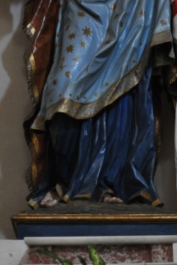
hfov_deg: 11.5
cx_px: 97
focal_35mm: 119
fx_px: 878
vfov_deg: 16.9
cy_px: 16
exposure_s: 1/25
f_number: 5
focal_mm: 34
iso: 1600
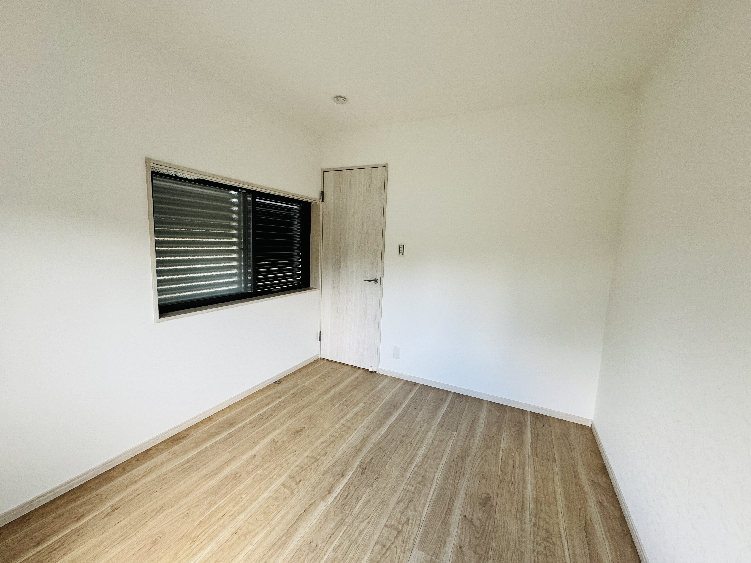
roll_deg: -2.6
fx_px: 304
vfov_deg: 85.7
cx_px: 376
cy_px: 282
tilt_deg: -6.9
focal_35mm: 14
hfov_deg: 102.1
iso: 125
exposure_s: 1/99
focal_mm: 2.22
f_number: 2.2
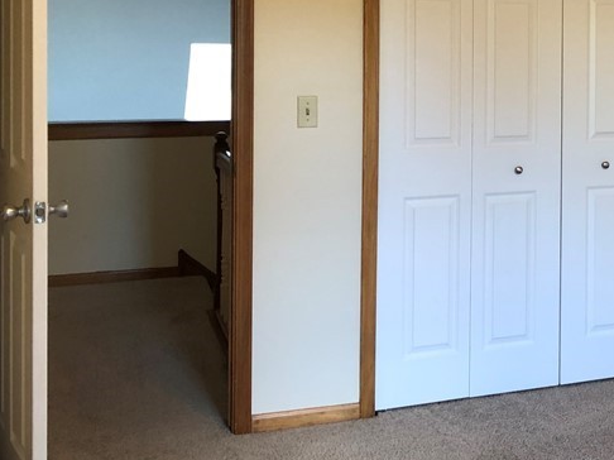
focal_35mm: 59
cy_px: 78
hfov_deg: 30.8
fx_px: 1046
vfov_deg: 24.3
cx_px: 582
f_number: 1.8
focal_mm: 3.99
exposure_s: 1/20
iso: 32
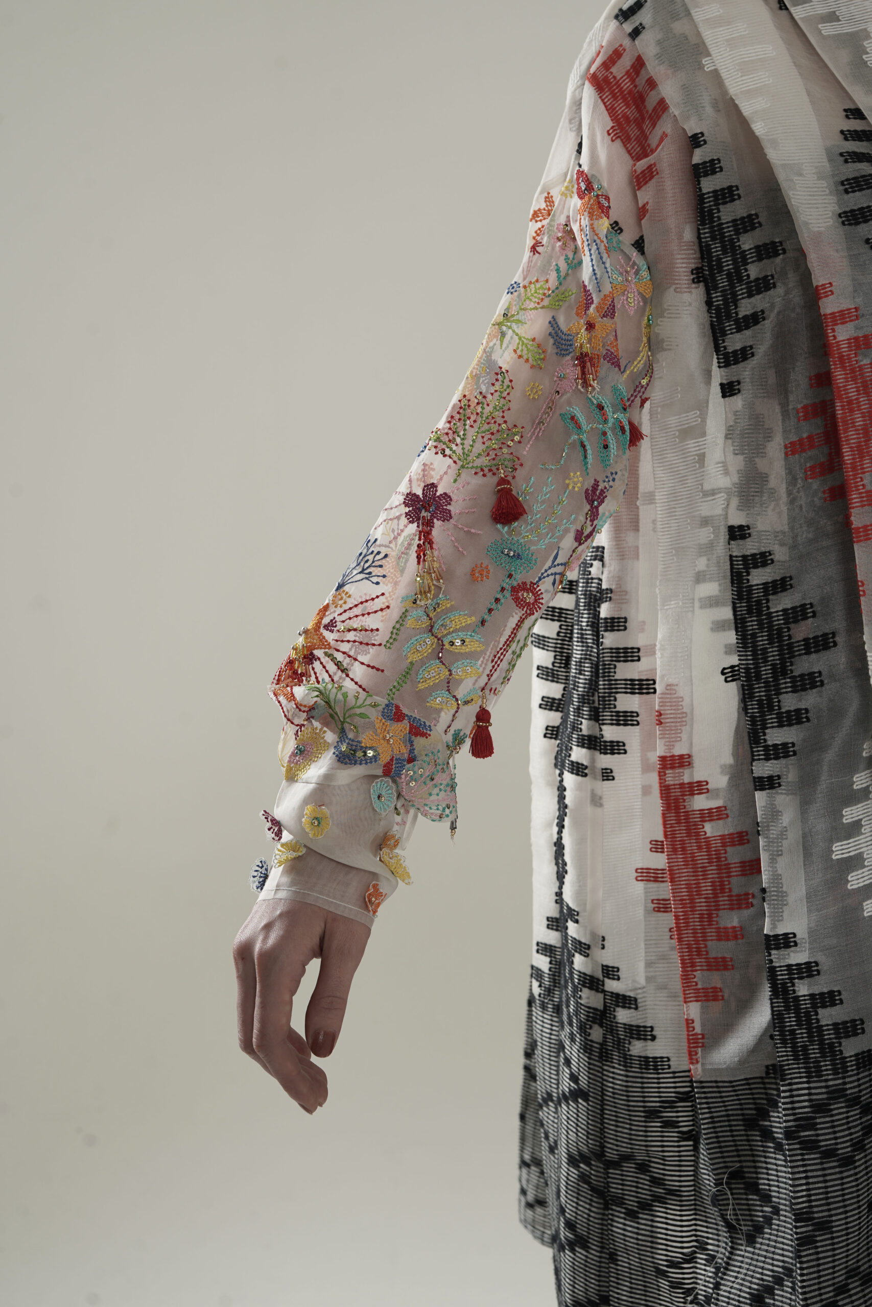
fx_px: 1816
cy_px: 654
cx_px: 436
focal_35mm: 50
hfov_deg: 27.0
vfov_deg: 39.6
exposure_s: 1/125
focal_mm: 50
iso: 200
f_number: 7.1
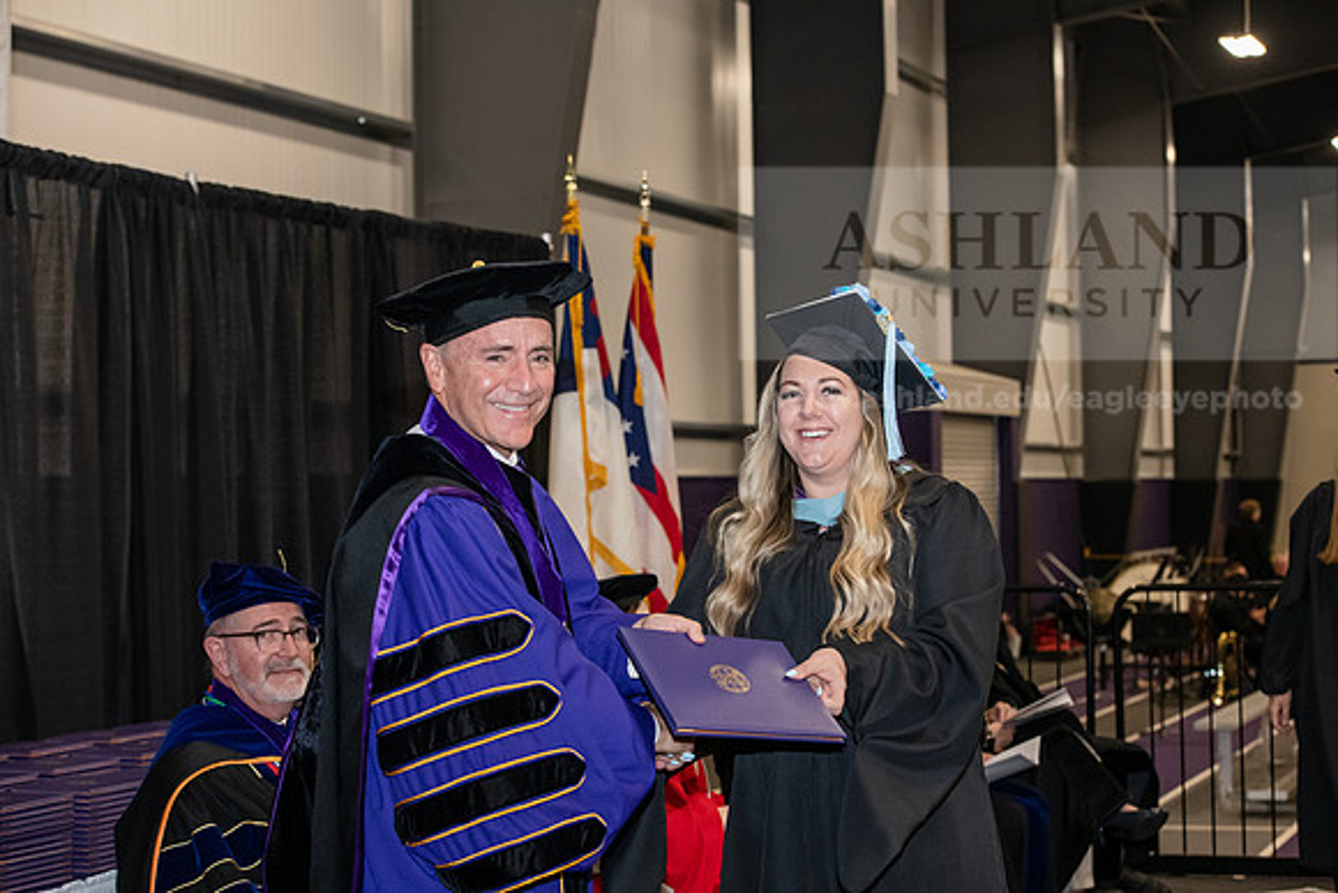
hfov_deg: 28.8
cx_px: 669
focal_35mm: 70
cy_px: 446
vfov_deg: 19.5
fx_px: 2602
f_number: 5.6
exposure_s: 1/200
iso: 2500
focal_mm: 70
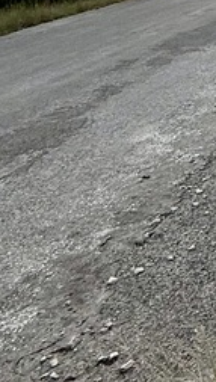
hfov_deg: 13.4
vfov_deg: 28.4
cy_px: -71
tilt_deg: -9.1
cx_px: 526
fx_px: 659
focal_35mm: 65
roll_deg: +0.4
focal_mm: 2.22
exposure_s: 1/241
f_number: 2.2
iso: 50
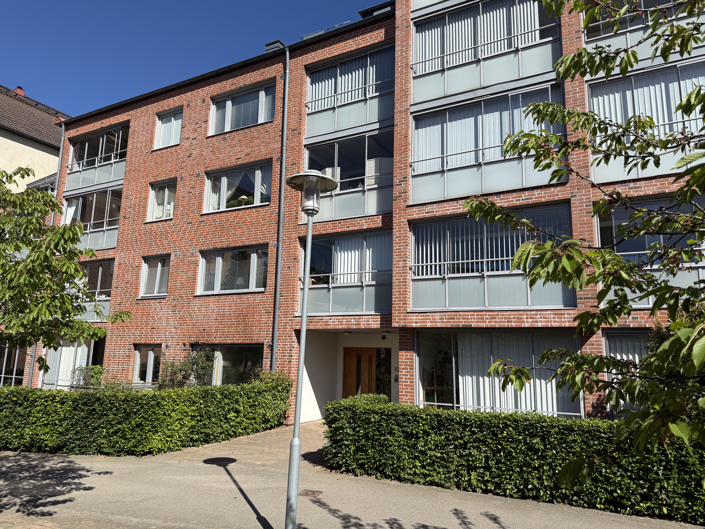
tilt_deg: +10.9
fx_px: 489
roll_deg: -1.7
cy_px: 264
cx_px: 352
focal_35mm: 24
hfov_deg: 71.6
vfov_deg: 56.8
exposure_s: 1/5319
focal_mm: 6.76
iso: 80
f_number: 1.78
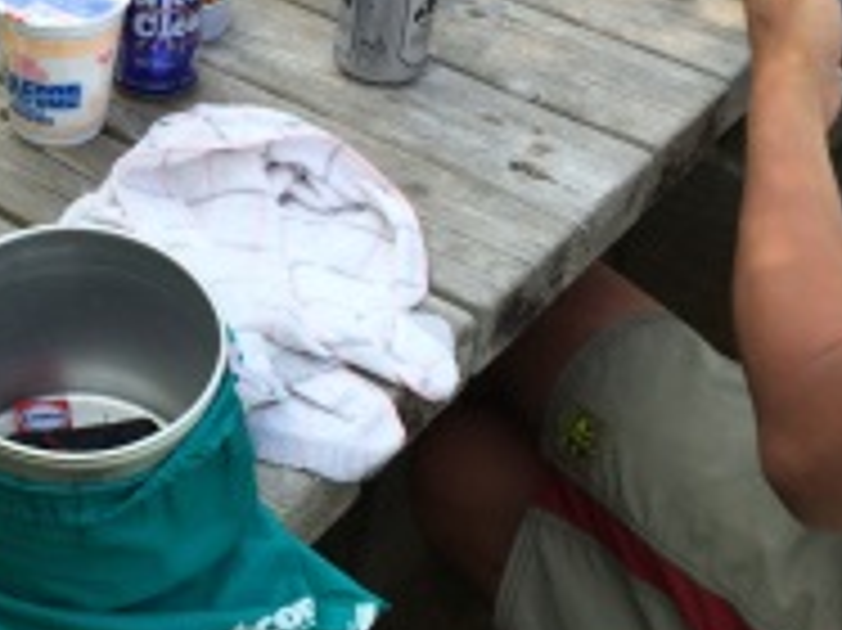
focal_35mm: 72
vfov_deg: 20.2
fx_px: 1750
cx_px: -59
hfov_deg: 25.3
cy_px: 148
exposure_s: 1/612
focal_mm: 4.12
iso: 32
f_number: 2.2
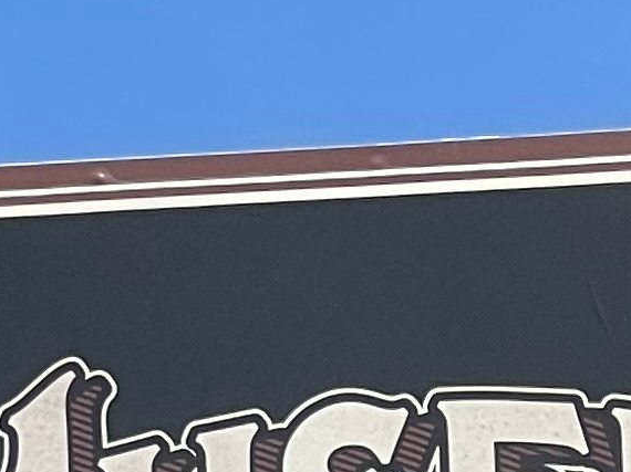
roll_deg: +0.9
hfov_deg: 4.4
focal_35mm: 453
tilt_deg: +10.3
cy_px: 1408
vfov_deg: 3.2
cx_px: -306
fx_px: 8254
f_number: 2.2
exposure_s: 1/1167
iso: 20
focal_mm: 7.5
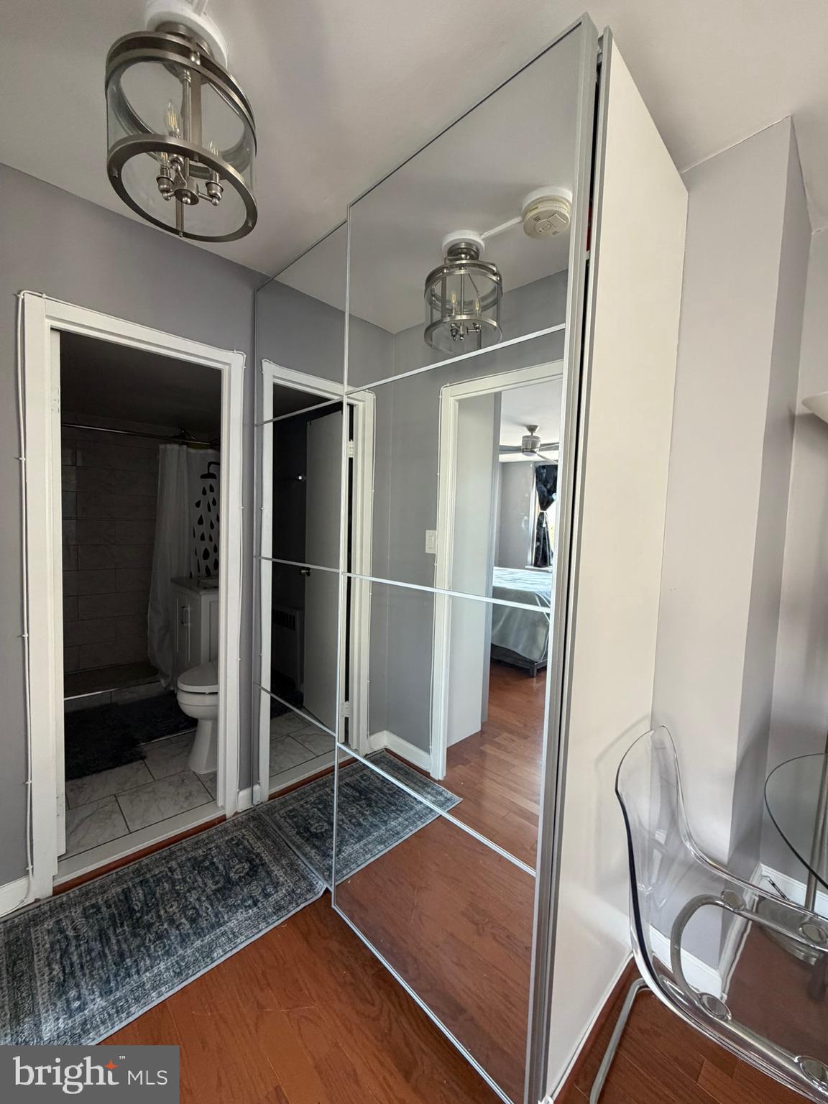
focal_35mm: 14
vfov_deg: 102.1
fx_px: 446
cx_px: 414
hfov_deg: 85.7
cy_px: 552
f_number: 2.2
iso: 320
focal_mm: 2.22
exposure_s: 1/100
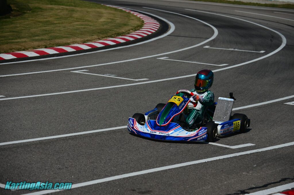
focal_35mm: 125
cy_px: 98
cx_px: 147
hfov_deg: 16.4
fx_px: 1020
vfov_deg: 10.9
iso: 100
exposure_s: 1/2500
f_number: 3.5
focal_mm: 125
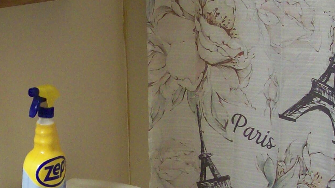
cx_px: 108
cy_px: 174
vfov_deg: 12.8
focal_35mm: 94
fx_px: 835
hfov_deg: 22.6
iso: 160
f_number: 2.7
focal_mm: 6
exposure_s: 1/36.4
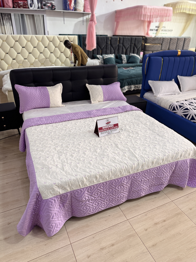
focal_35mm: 24
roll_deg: -2.1
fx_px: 181
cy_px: 131
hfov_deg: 56.8
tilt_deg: -29.0
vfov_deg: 71.6
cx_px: 98
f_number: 1.78
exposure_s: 1/100
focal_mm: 6.76
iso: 125
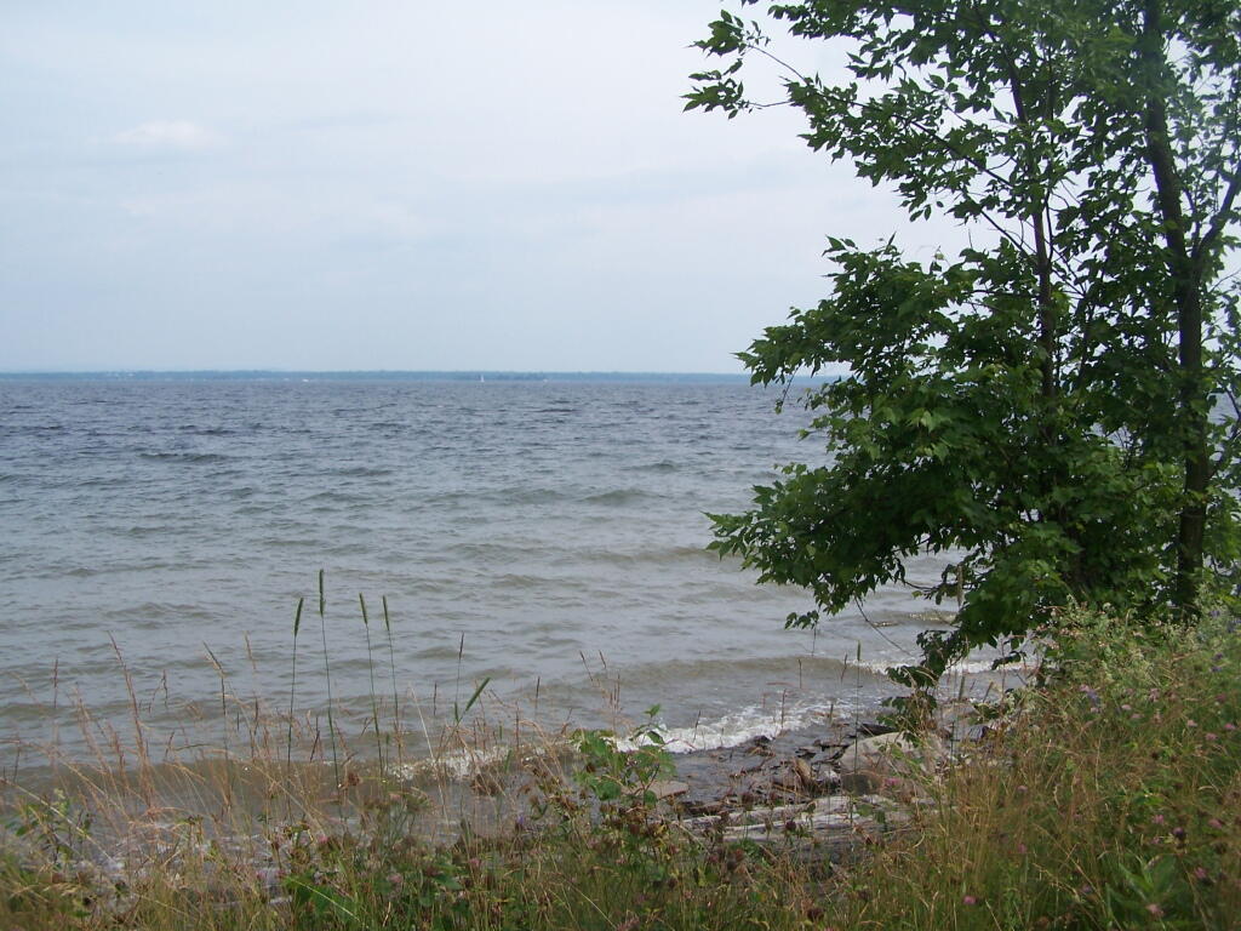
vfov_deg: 37.7
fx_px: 1362
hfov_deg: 49.0
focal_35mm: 38
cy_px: 466
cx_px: 620
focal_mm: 6.3
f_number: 4
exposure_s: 1/1000
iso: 80
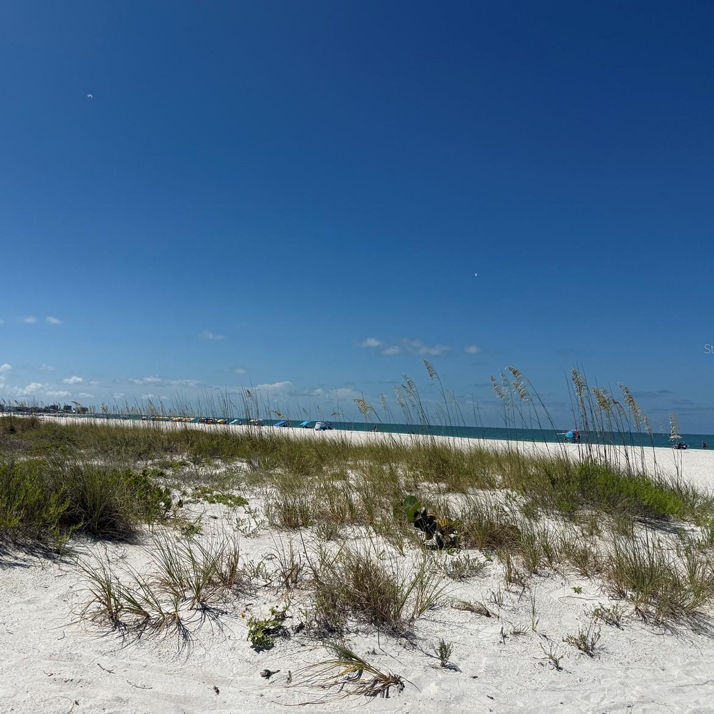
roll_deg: -2.4
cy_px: 348
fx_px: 677
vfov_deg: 55.6
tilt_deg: +6.5
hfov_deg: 55.1
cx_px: 273
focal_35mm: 29
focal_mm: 6.76
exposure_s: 1/14286
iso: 80
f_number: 1.78
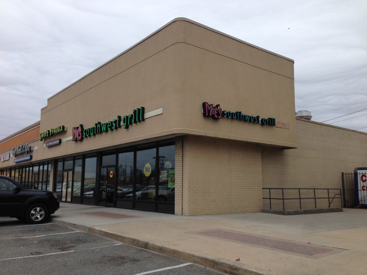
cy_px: 138
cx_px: 184
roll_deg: -1.9
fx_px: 350
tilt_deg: +7.1
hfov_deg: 55.4
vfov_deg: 42.9
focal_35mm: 33
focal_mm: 4.12
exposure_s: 1/951
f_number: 2.4
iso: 50
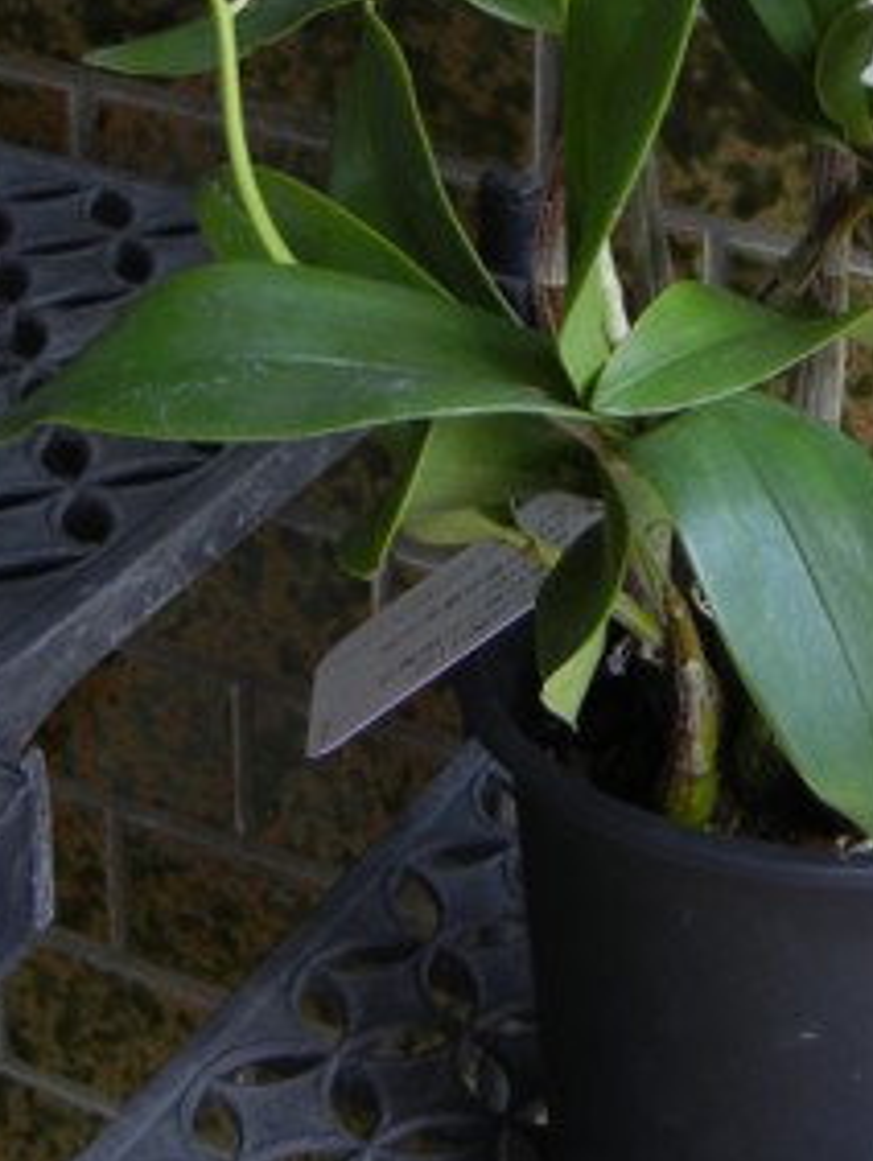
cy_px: 54
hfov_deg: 17.0
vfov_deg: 22.3
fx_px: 2854
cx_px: 877
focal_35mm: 85
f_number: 3.5
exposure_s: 1/119
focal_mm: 5.4
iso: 160
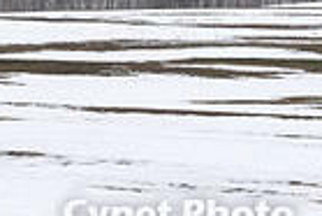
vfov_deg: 4.7
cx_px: 401
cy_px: -107
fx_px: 2623
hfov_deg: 7.0
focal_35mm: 293
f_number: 10
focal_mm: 68
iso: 100
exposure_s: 1/320
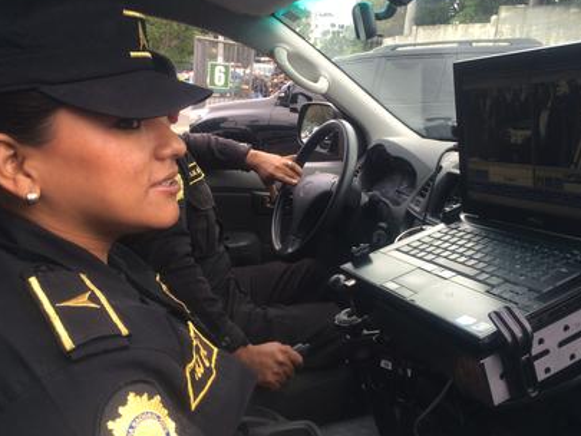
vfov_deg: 38.7
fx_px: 621
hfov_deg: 50.0
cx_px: 330
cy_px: 202
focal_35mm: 37
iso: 50
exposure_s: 1/120
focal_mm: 4.12
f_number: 2.2
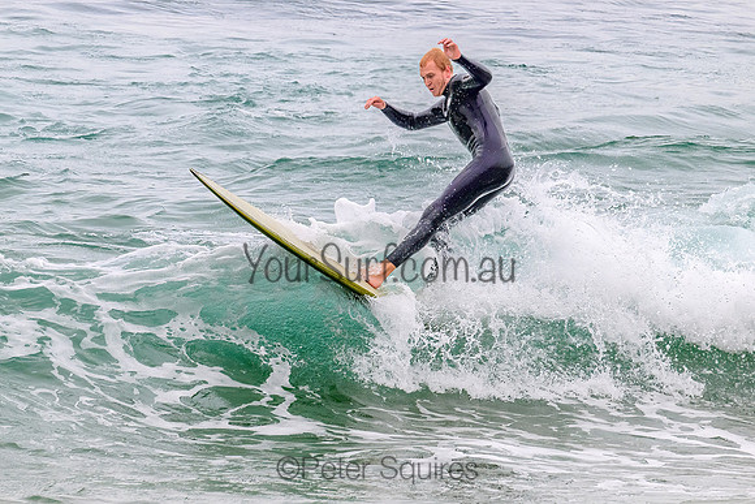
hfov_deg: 2.6
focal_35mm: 789
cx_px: 370
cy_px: 223
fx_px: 16553
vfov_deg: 1.7
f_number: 11
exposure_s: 1/2000
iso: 1000
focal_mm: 590
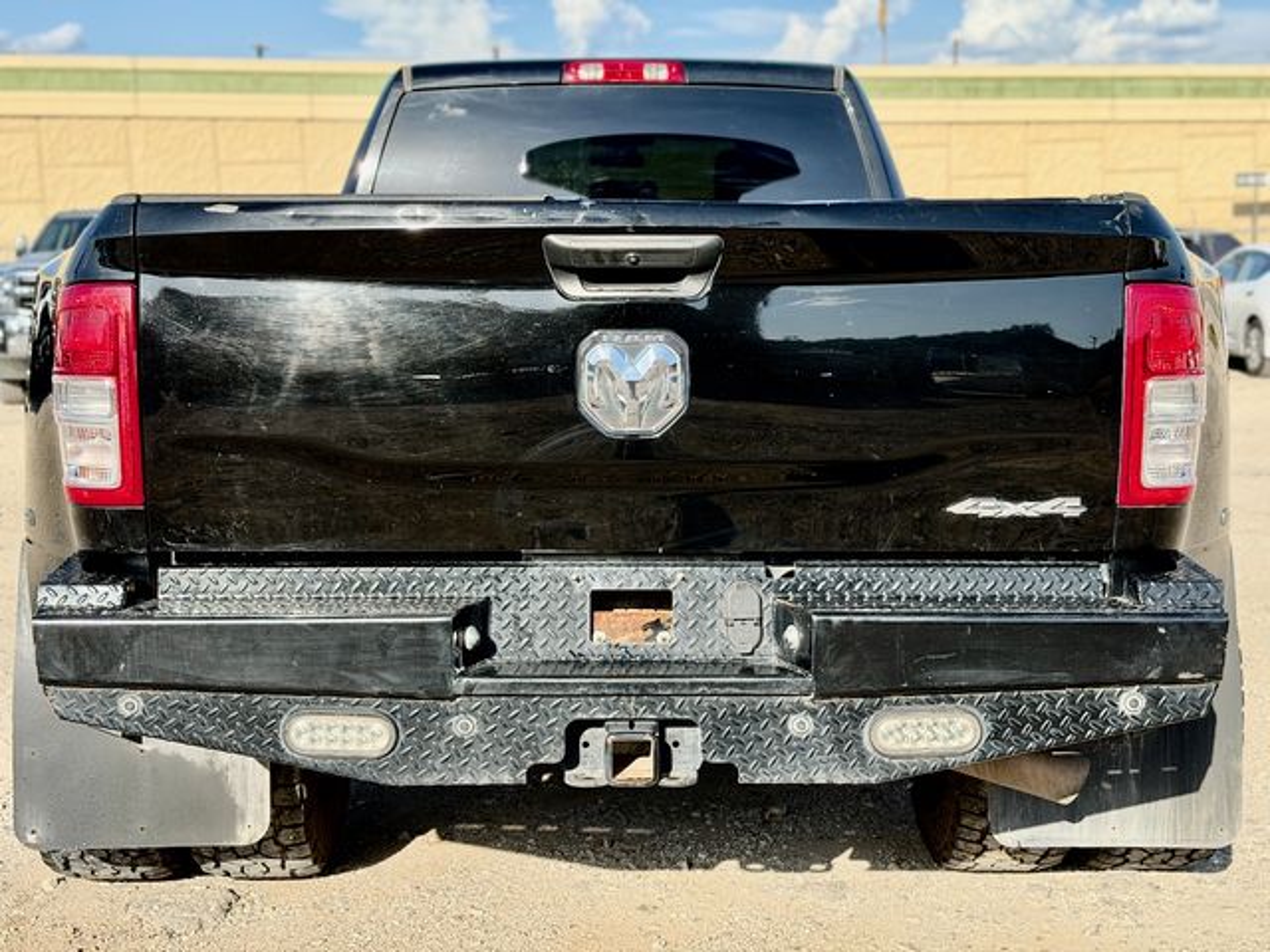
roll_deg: +1.7
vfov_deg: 30.3
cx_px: 635
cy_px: 476
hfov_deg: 39.7
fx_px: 1761
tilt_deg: -7.7
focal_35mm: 48
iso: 100
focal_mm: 6.76
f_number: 1.78
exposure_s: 1/2146
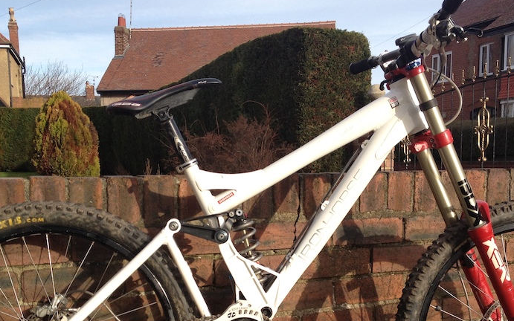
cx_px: 285
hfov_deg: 36.9
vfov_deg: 23.1
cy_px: 268
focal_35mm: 55
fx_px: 771
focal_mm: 4.28
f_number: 2.4
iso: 64
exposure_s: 1/746
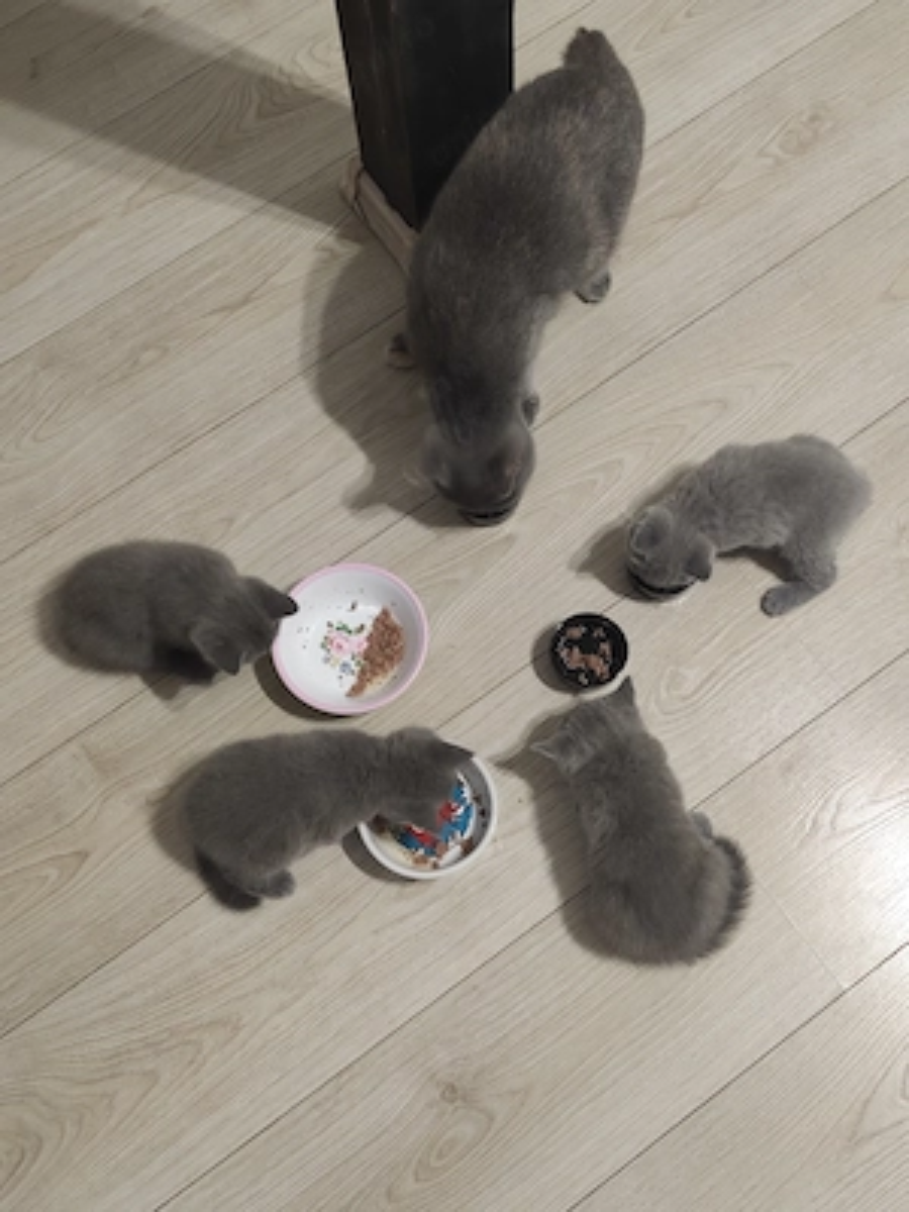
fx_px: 1225
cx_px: 454
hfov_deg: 40.7
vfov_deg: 52.6
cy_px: 606
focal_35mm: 35
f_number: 1.7
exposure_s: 1/50
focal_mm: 6.04
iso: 1600
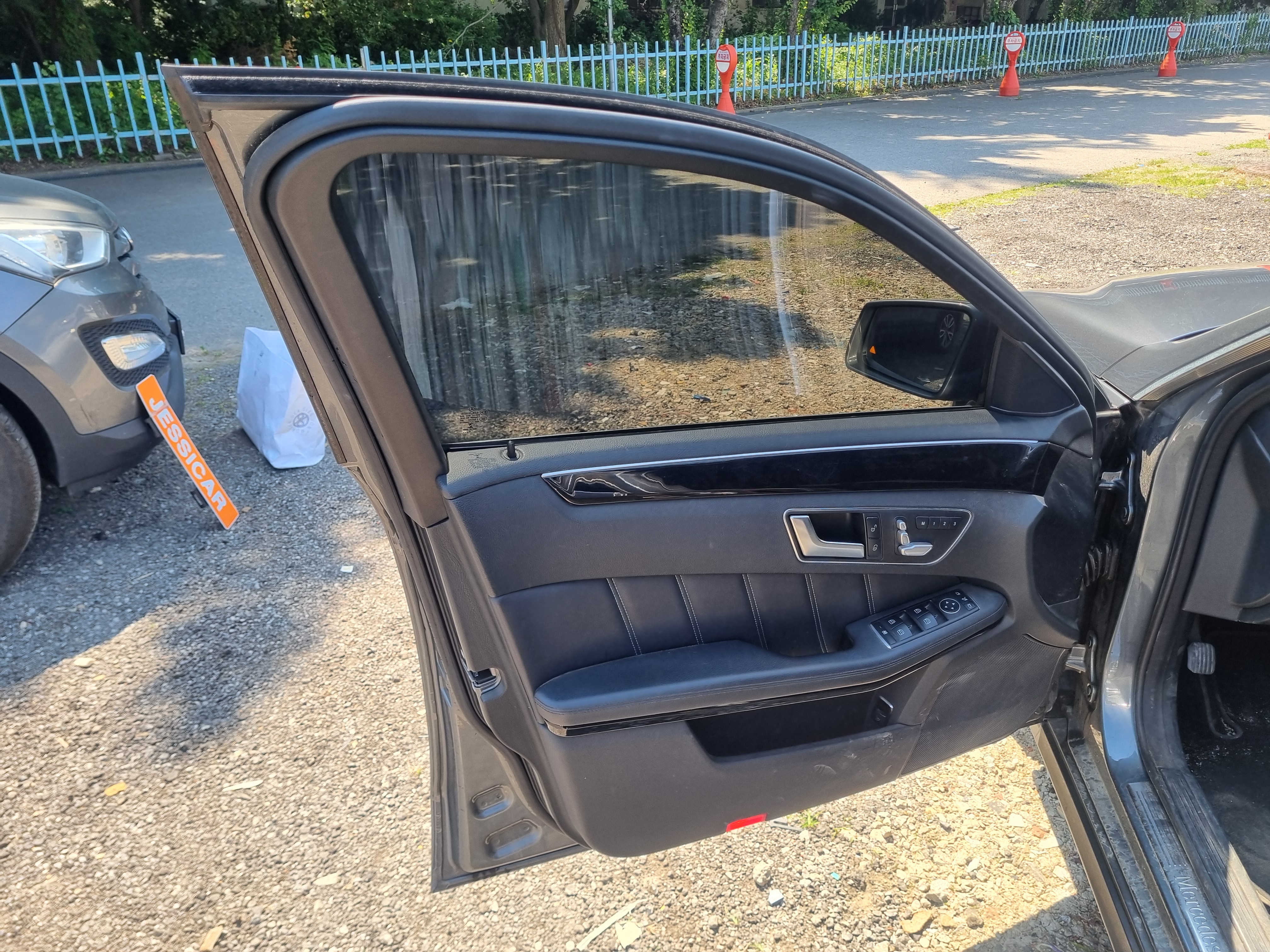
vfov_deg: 53.1
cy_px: 476
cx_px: 635
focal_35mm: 26
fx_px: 954
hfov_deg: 67.3
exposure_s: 1/411
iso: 50
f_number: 1.8
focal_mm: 5.4
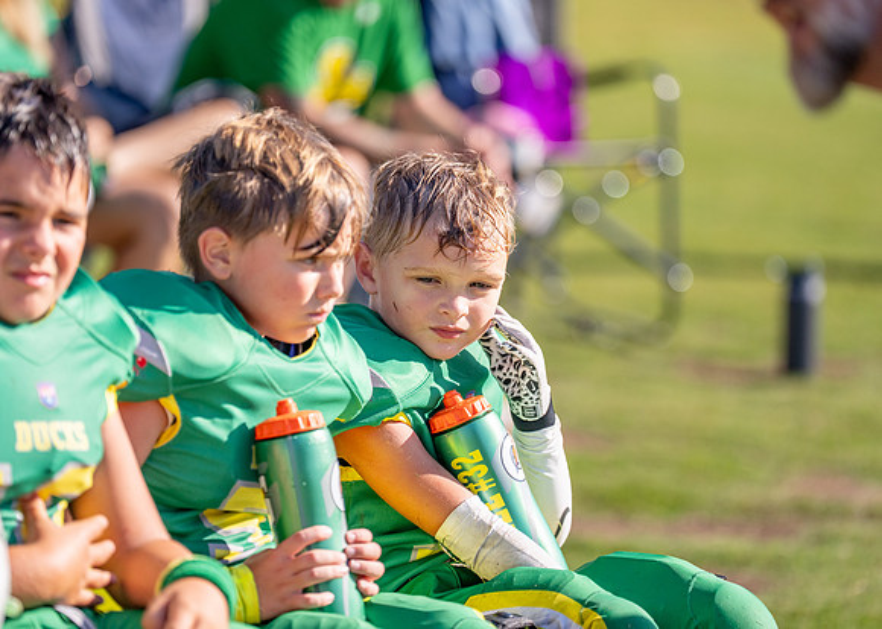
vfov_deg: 7.4
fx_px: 4862
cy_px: 297
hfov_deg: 10.4
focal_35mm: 194
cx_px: 454
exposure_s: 1/4000
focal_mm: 171
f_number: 2.8
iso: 250
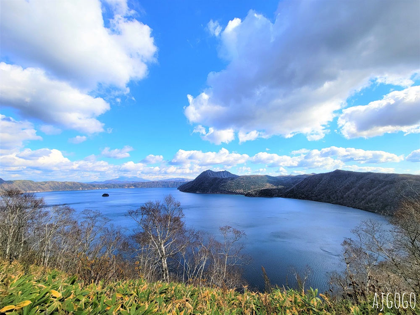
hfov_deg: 106.2
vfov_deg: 89.9
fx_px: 158
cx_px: 210
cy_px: 158
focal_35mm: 13
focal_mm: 2.2
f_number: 2.2
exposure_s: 1/1533
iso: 50
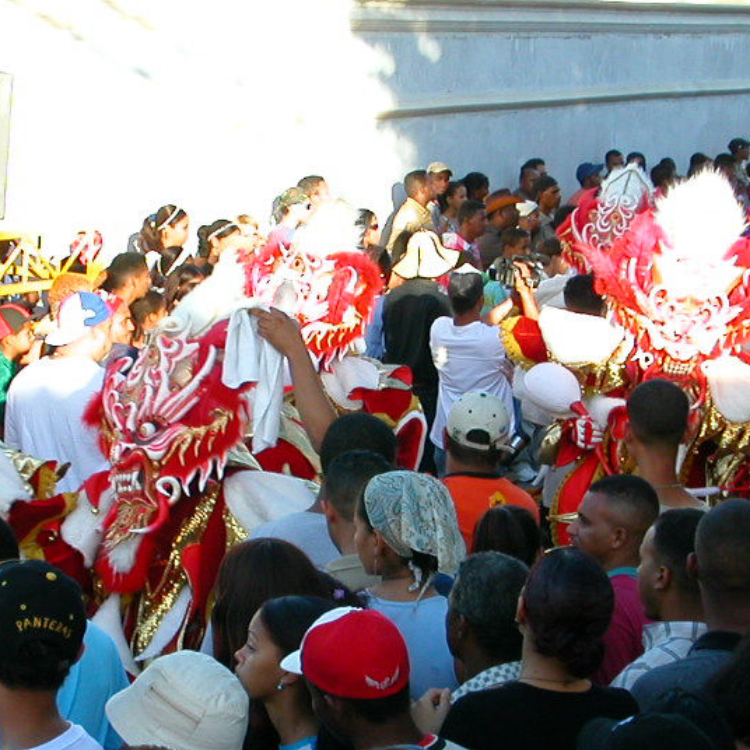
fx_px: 2647
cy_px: 523
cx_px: 362
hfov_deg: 16.1
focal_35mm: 108
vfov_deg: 16.1
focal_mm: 9.7
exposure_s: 1/179
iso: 100
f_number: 3.5
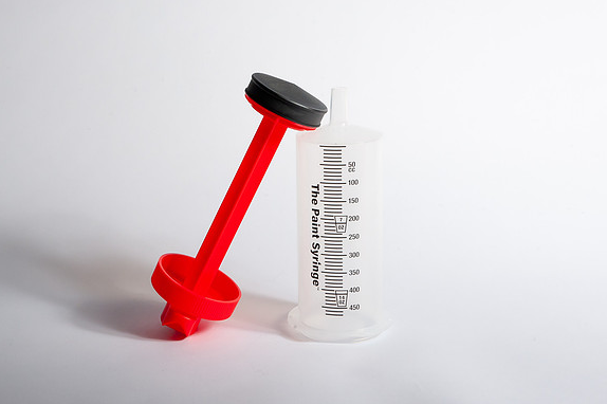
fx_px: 1180
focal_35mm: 70
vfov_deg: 19.4
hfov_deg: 28.7
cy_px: 165
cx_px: 222
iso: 400
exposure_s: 1/200
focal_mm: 52
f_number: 20
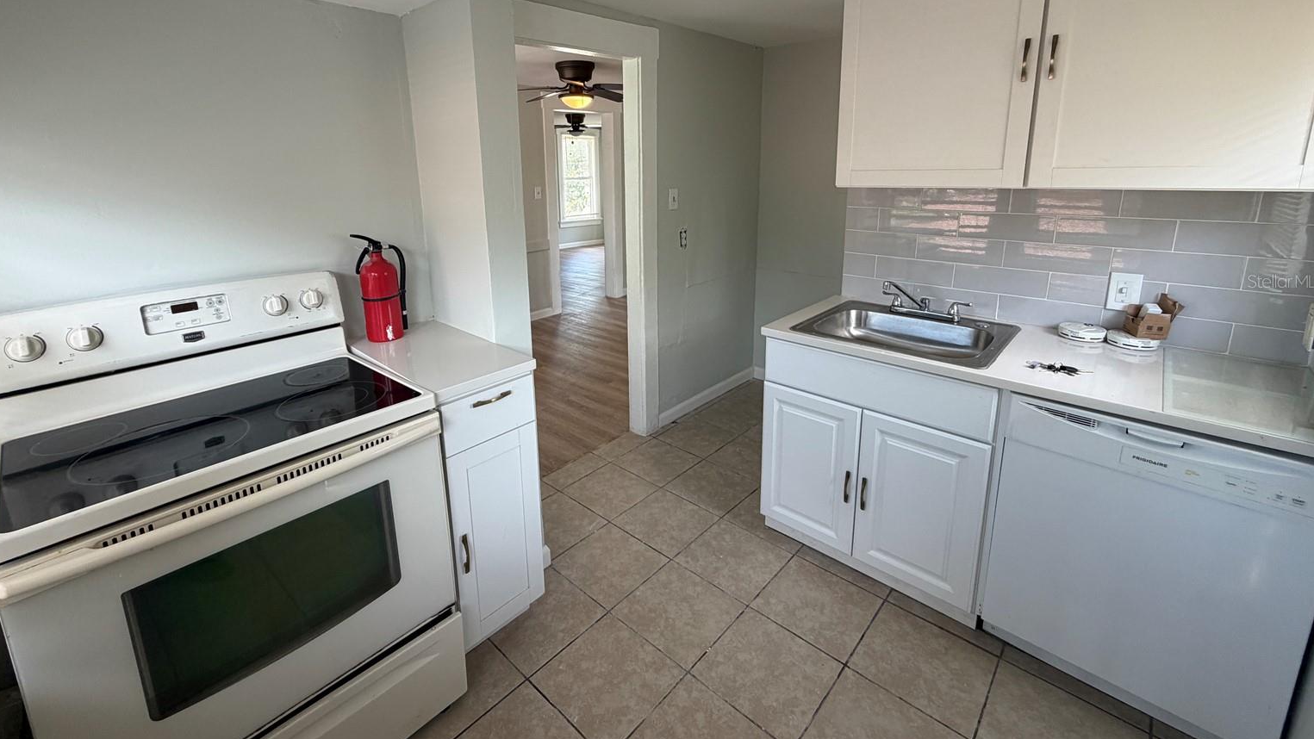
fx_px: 558
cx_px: 639
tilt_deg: -11.0
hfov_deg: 99.3
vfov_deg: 66.2
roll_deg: +2.5
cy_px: 281
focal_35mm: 16
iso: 125
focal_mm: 2.22
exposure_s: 1/121
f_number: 2.2
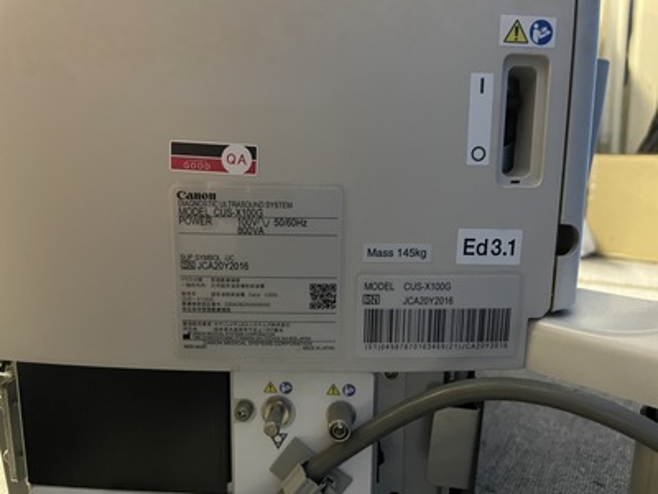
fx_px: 494
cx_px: 329
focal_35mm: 26
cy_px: 247
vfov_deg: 53.1
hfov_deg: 67.3
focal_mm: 4.2
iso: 640
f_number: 1.6
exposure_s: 1/25
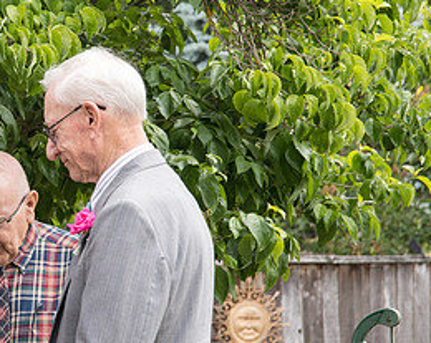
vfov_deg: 9.0
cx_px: -1
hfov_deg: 11.2
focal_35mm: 171
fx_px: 2177
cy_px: 184
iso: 400
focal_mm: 70
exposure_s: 1/500
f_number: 5
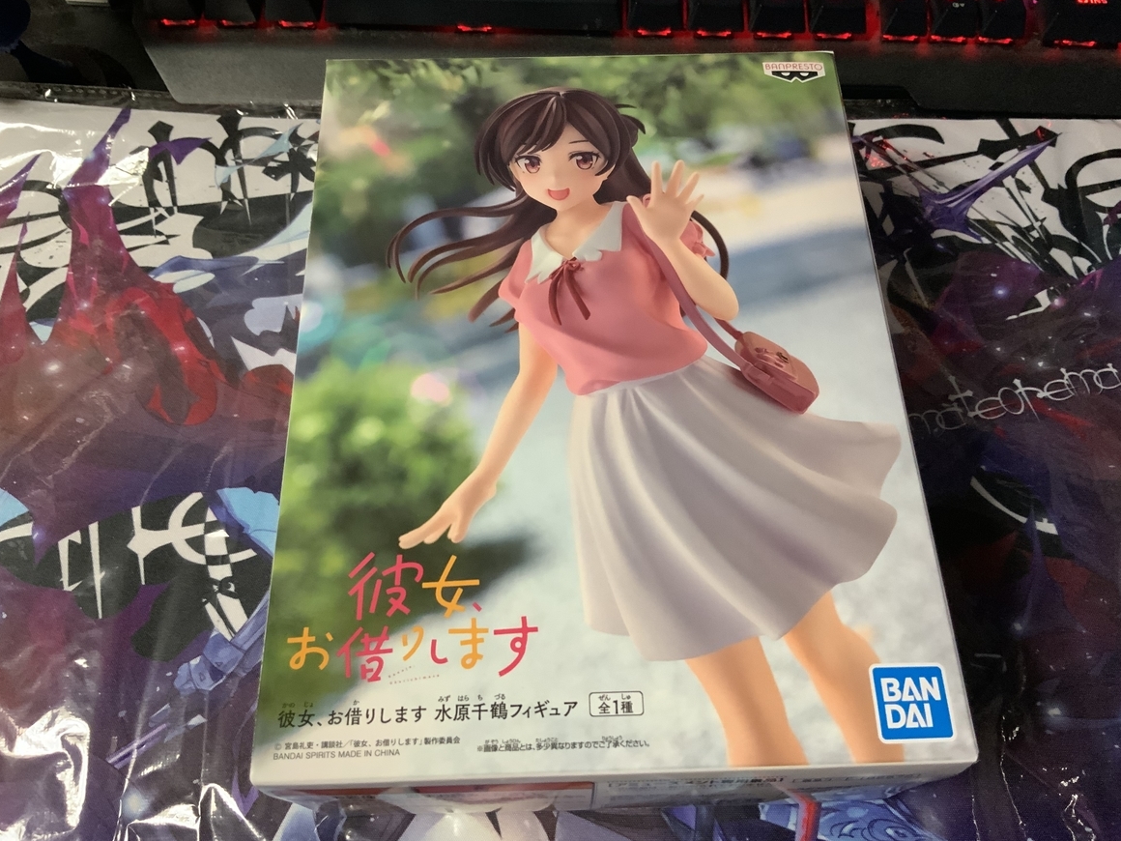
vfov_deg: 46.8
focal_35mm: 30
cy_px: 415
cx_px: 572
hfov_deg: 60.0
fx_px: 972
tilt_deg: -65.0
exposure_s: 1/33
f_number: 1.8
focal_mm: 3
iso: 250
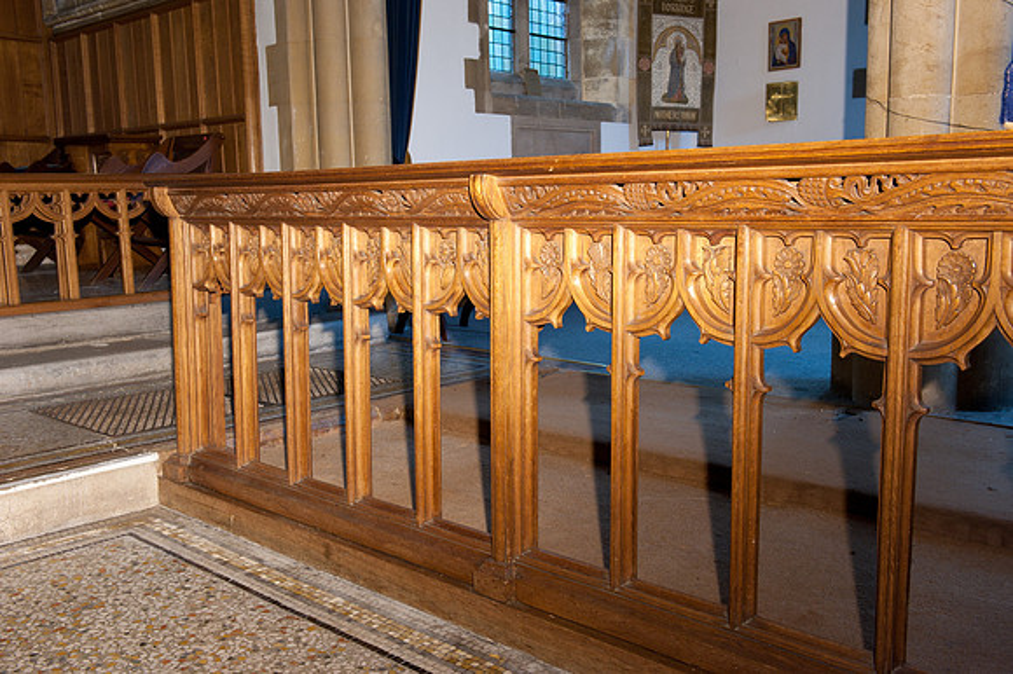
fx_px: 984
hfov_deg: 54.5
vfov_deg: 37.8
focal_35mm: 35
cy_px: 337
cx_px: 506
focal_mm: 35
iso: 1000
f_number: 10
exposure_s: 1/60
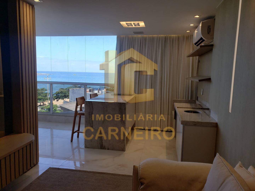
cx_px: 128
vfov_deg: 53.1
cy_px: 96
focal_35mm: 26
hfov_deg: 67.3
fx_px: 192
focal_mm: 4.3
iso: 50
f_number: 2.4
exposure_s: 1/602
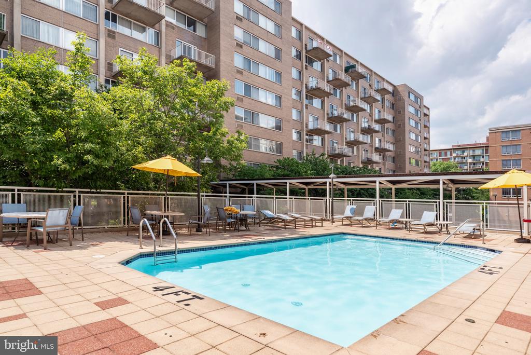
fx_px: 325
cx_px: 266
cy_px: 178
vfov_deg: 57.3
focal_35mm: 22
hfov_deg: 78.5
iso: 640
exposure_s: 1/400
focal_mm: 22
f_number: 8
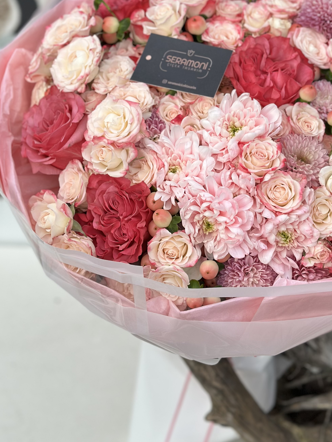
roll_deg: -0.5
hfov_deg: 19.8
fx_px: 946
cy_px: 107
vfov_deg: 26.0
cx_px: 226
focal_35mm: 74
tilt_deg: -25.5
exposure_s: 1/3058
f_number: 1.78
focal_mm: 6.86
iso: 80
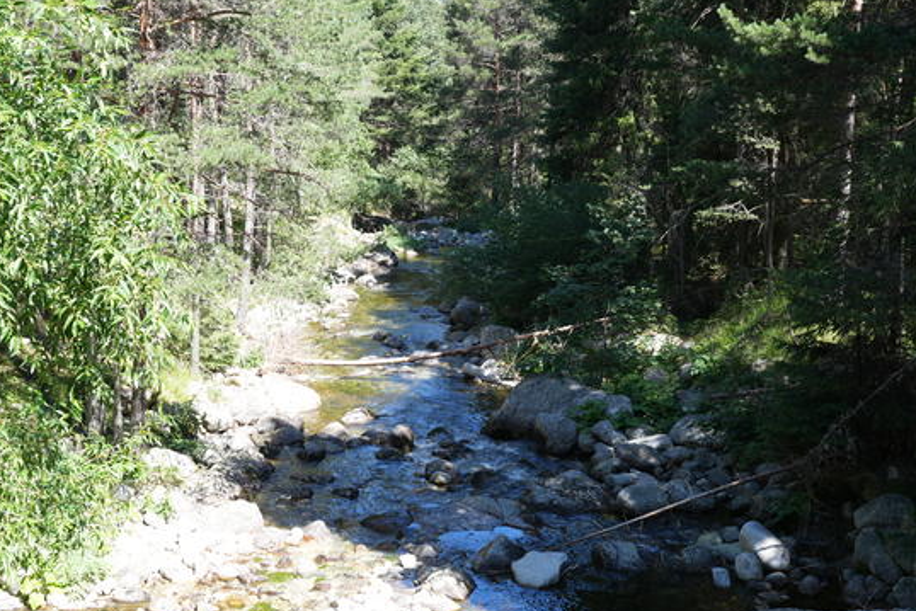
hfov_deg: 38.2
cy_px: 408
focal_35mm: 52
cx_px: 494
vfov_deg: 25.9
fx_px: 1323
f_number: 8
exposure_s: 1/40
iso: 100
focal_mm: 35
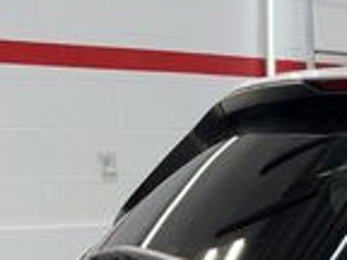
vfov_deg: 10.1
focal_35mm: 133
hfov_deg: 13.0
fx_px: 1333
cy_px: 551
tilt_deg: -16.1
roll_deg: -1.0
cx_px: 675
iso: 64
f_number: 1.8
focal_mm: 6.93
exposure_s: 1/227
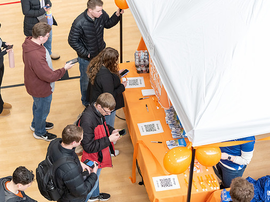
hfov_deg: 25.3
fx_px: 600
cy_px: 101
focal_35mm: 77
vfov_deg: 19.1
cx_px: 137
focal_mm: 70
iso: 1250
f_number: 4
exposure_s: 1/320
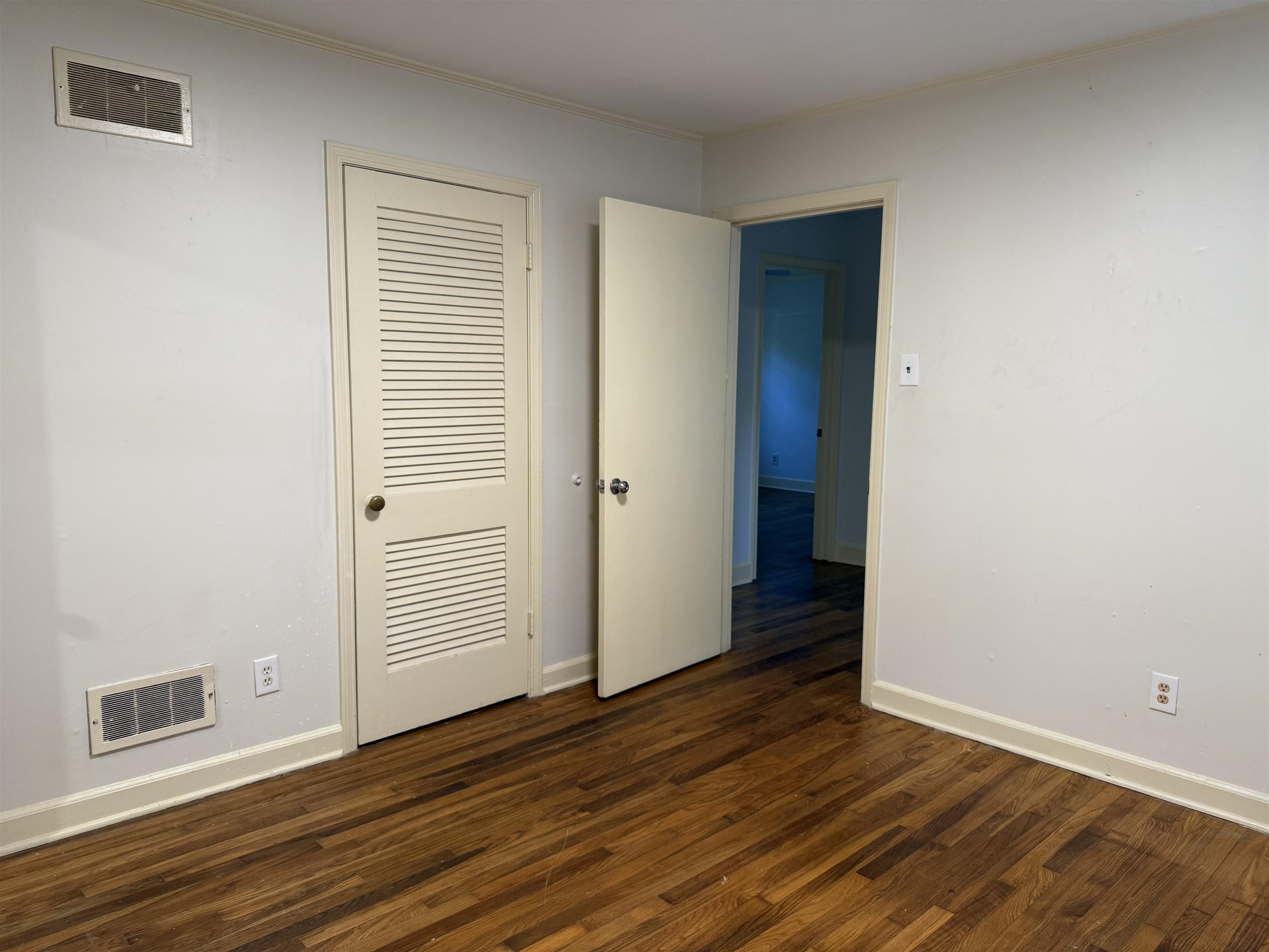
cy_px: 476
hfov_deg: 71.6
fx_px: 880
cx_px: 634
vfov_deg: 56.8
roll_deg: -0.4
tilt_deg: -5.9
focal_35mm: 24
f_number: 1.78
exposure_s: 1/60
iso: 160
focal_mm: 6.76
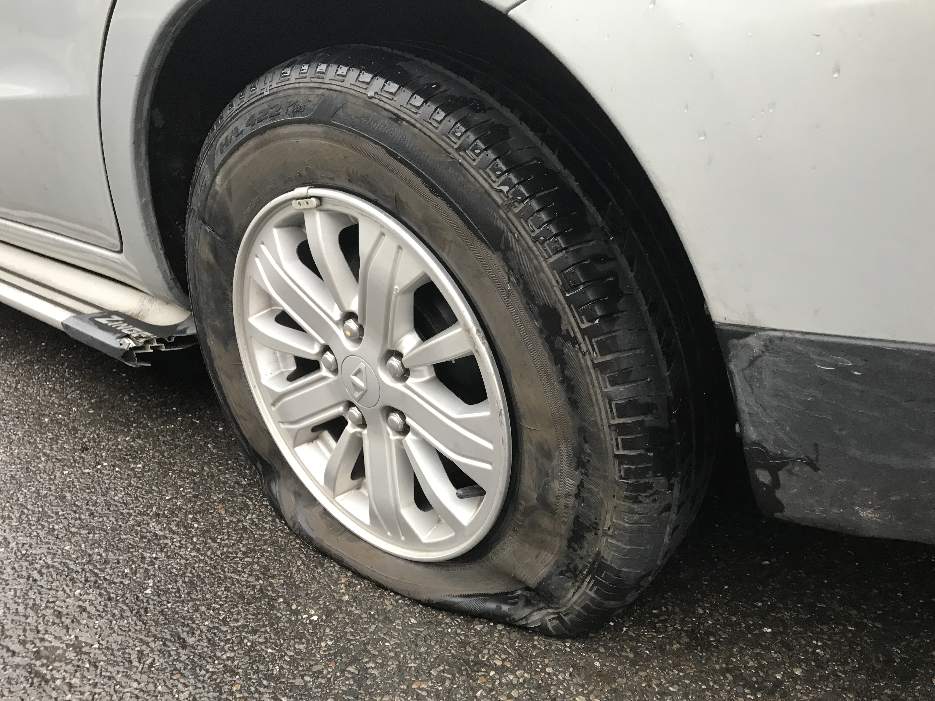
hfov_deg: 63.4
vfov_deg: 49.7
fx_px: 756
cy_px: 350
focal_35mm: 28
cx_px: 468
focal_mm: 3.99
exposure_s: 1/24
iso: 40
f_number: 1.8
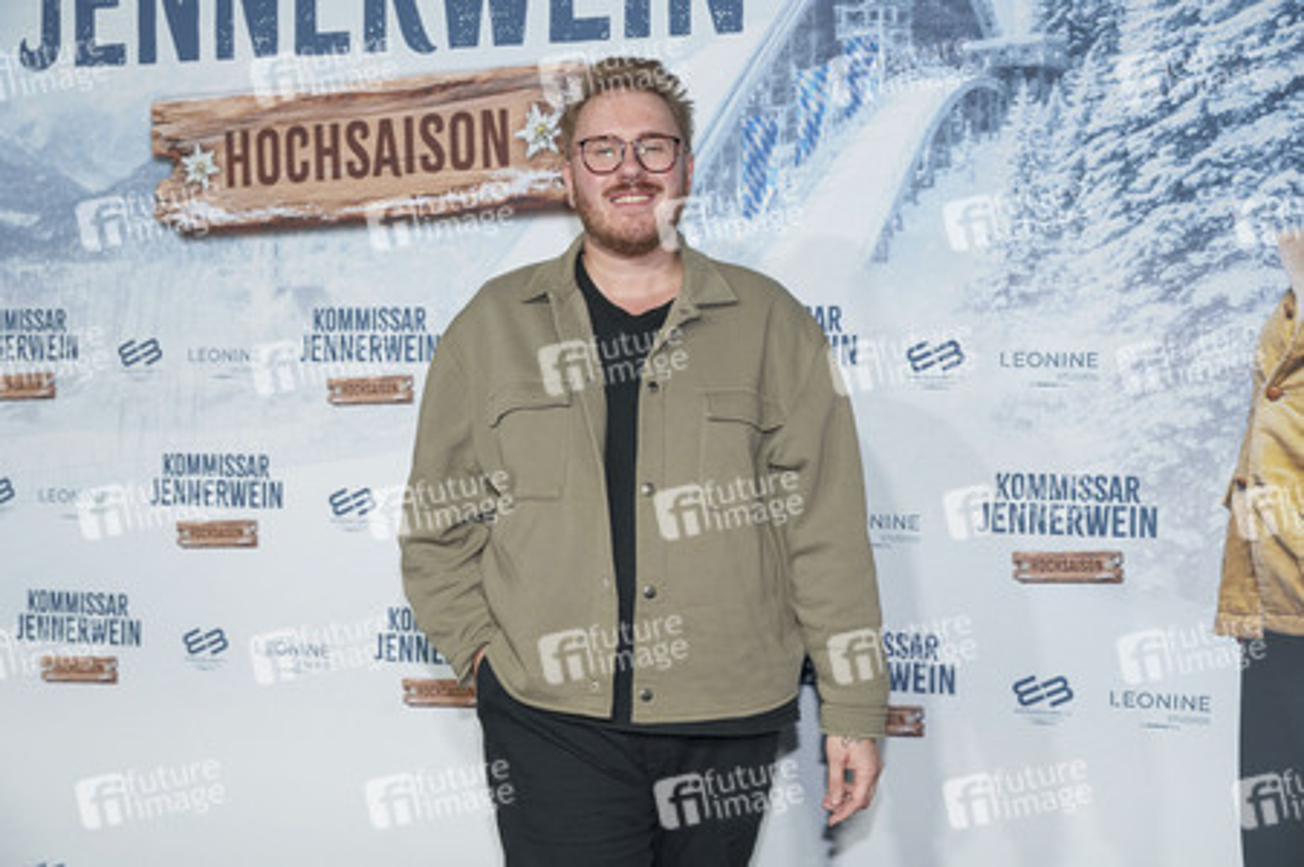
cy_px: 434
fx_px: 1737
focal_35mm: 48
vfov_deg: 28.0
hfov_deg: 41.1
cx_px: 652
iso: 640
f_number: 4.5
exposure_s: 1/250
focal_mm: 48
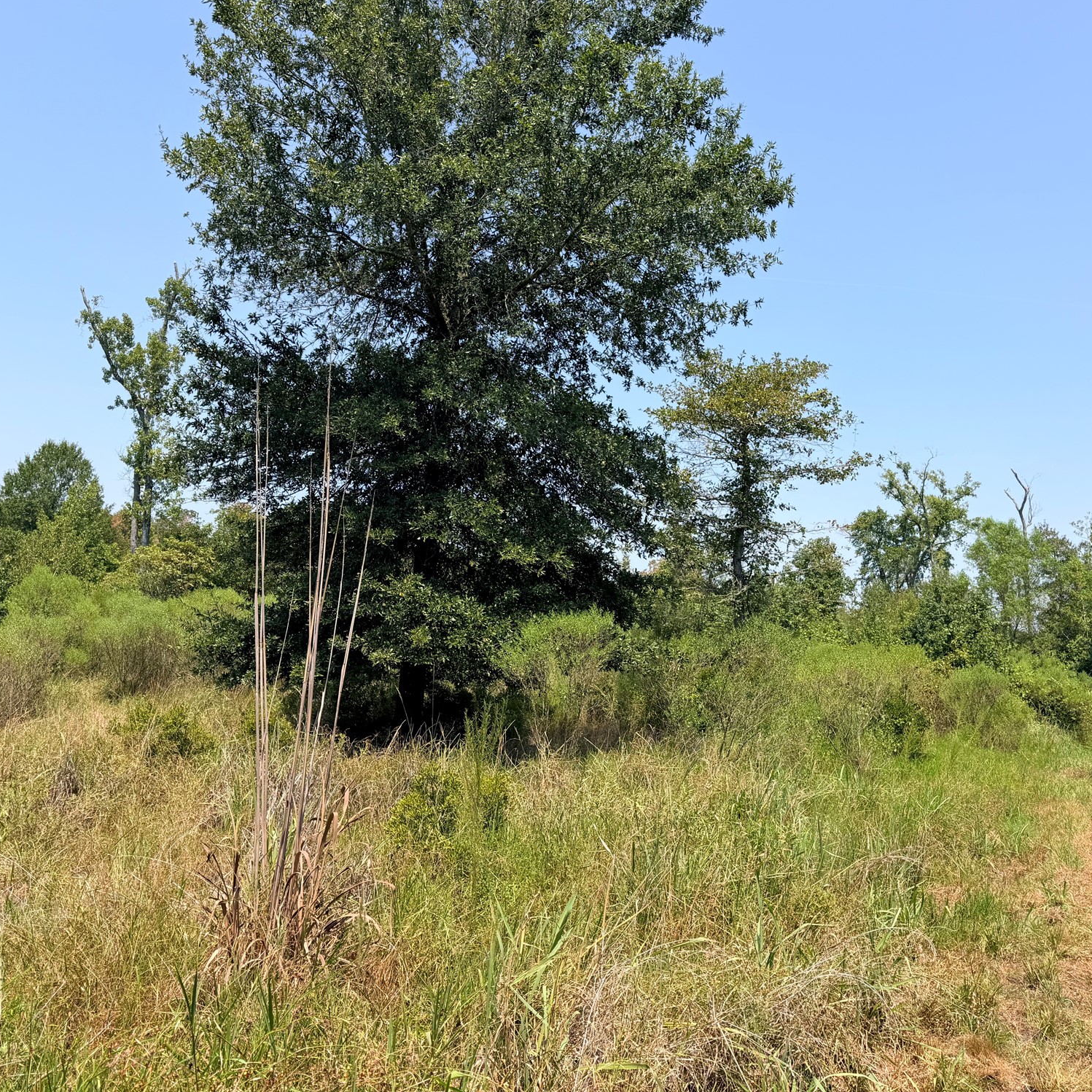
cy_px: 534
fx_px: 1035
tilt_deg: +6.6
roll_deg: -7.2
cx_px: 572
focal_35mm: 29
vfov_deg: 55.6
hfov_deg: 55.6
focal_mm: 6.76
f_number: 1.78
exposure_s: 1/3584
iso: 80
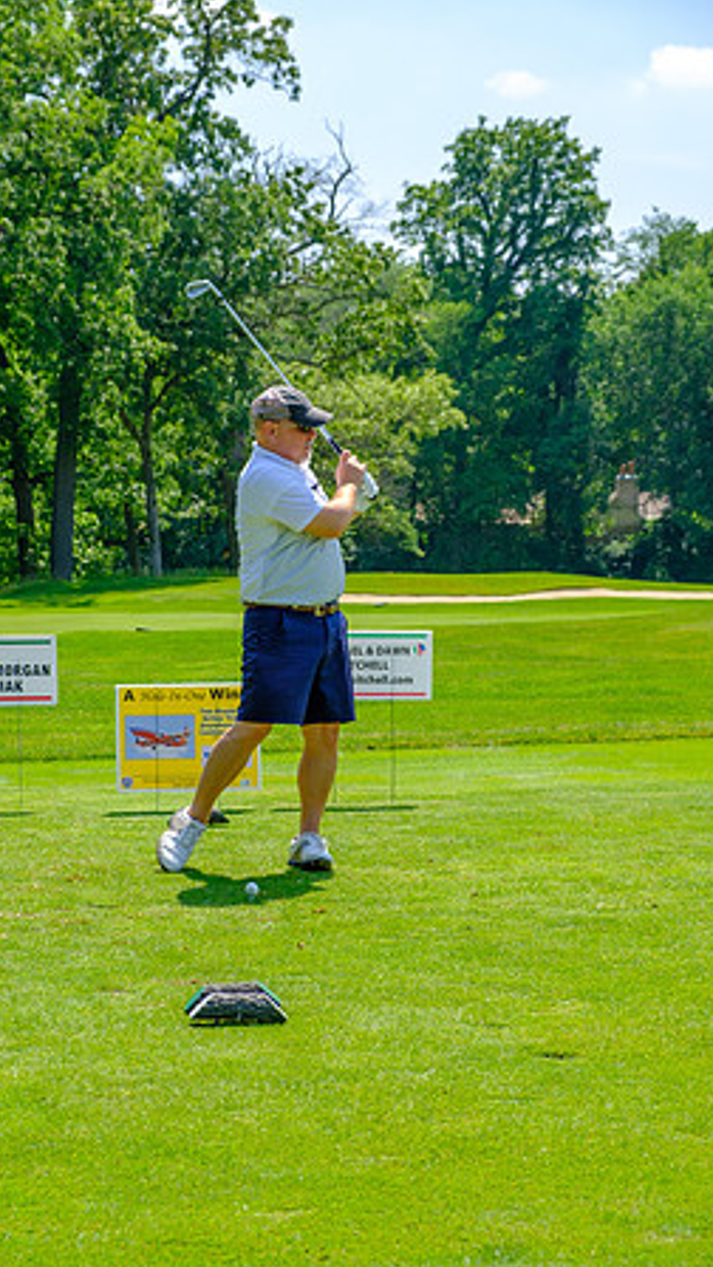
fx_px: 2689
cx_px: 297
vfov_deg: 26.5
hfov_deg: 15.1
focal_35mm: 80
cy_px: 634
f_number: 5.6
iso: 200
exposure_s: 1/320
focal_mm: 50.5
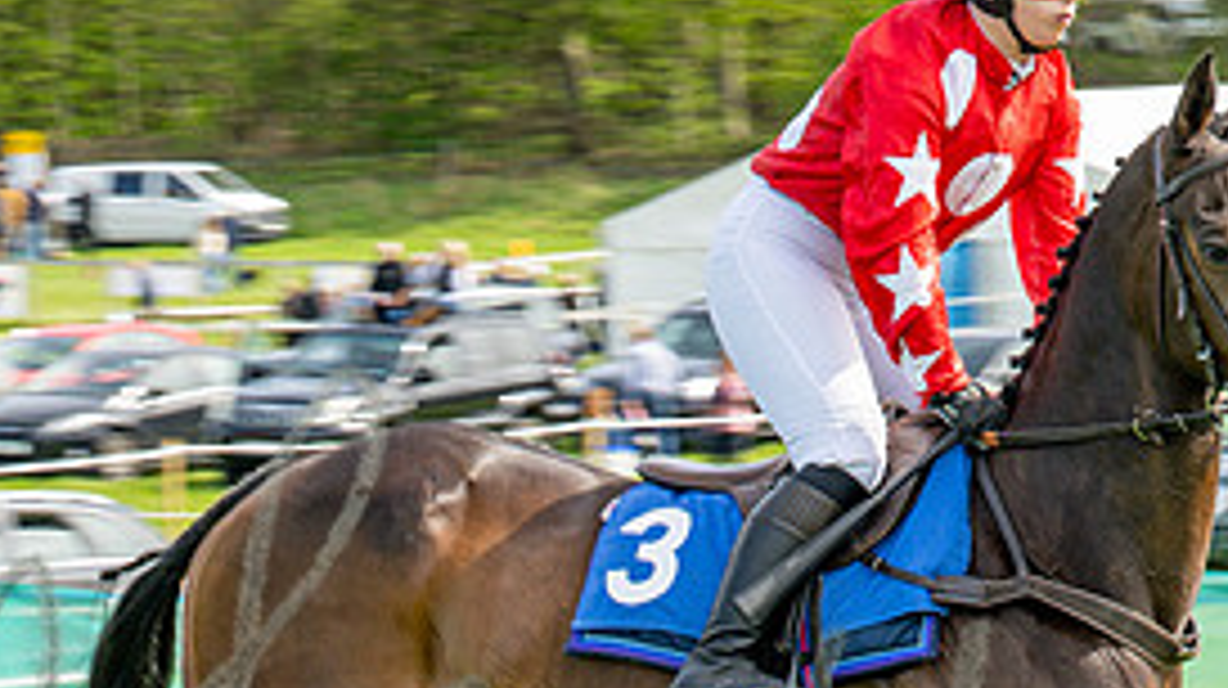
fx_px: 8263
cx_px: 481
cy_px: 763
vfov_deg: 4.8
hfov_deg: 8.5
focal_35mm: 254
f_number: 9
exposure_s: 1/160
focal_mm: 70
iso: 100
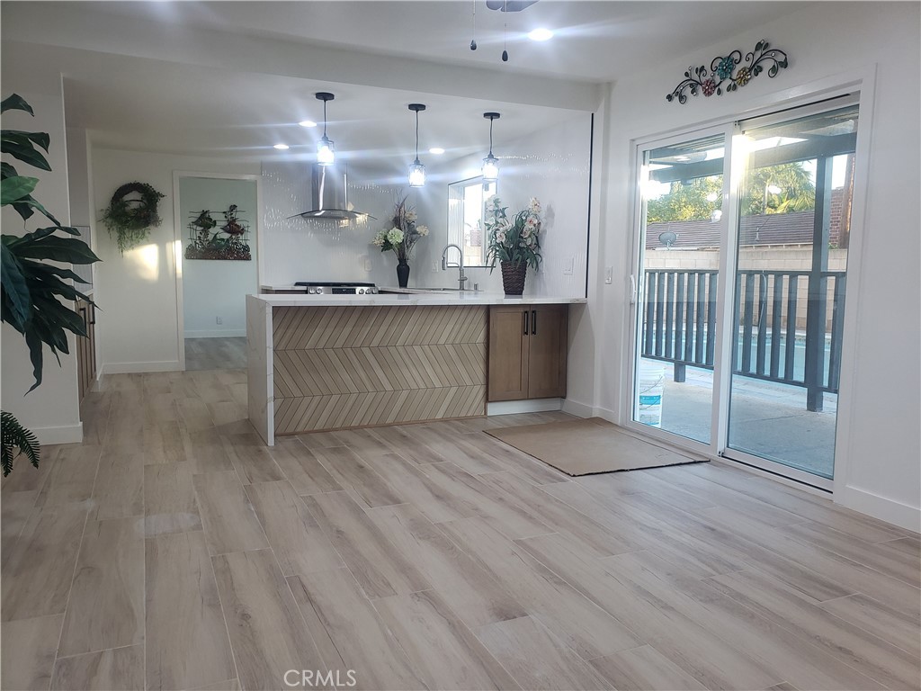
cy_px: 346
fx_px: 692
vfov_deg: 53.1
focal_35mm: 26
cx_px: 460
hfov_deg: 67.3
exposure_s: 1/60
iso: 125
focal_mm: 4.3
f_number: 2.4
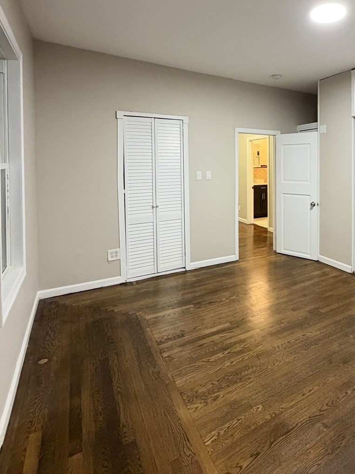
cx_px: 260
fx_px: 287
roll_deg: +0.6
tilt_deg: -0.5
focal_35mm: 21
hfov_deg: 60.4
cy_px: 171
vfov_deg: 77.3
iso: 640
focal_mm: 2.22
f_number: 2.2
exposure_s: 1/60
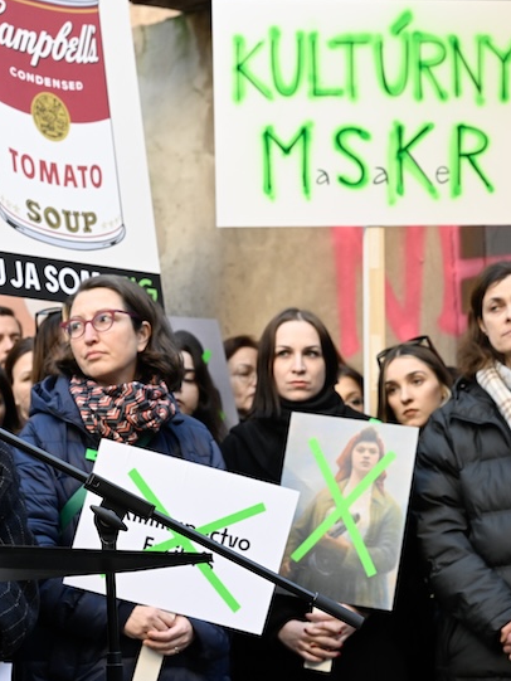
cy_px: 342
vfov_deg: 17.6
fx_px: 2204
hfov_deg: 13.1
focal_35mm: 112
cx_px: 57
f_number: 5
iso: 1600
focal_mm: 70
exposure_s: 1/320
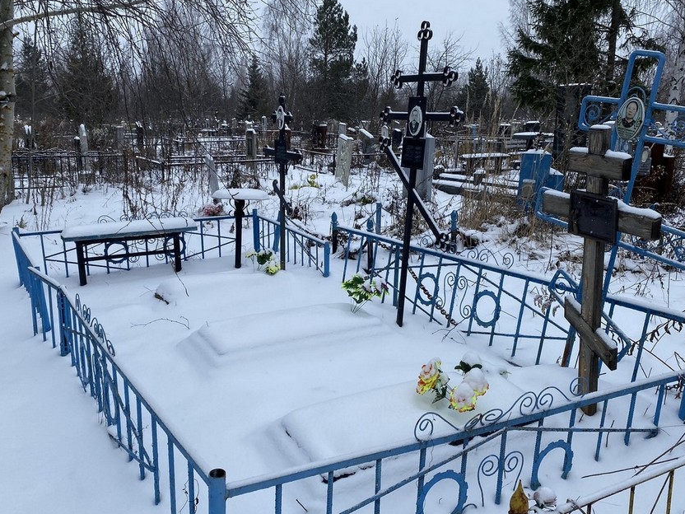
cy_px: 291
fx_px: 633
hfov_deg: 56.8
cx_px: 329
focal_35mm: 32
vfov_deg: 44.1
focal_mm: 4.25
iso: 32
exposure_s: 1/1082
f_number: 1.8
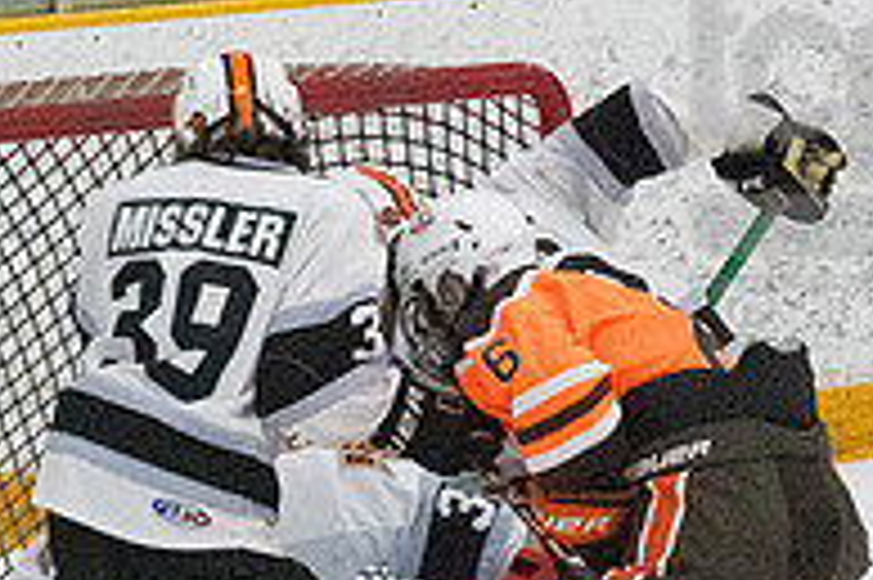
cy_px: 755
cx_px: 189
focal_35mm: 899
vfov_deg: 1.5
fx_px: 21782
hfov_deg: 2.3
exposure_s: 1/1600
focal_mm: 200
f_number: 5
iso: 8000
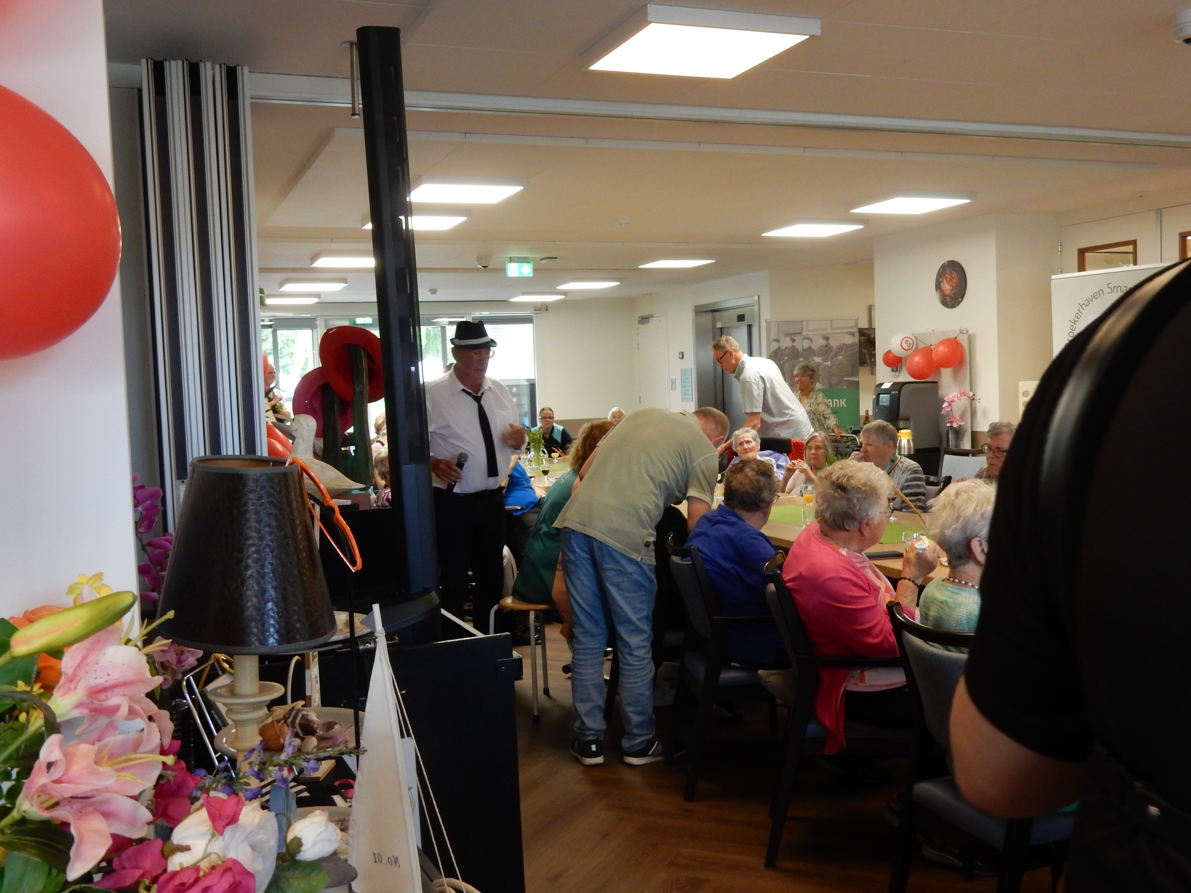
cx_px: 596
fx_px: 1239
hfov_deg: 51.4
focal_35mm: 36
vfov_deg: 39.7
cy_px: 446
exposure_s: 1/30
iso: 400
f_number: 4
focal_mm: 6.4
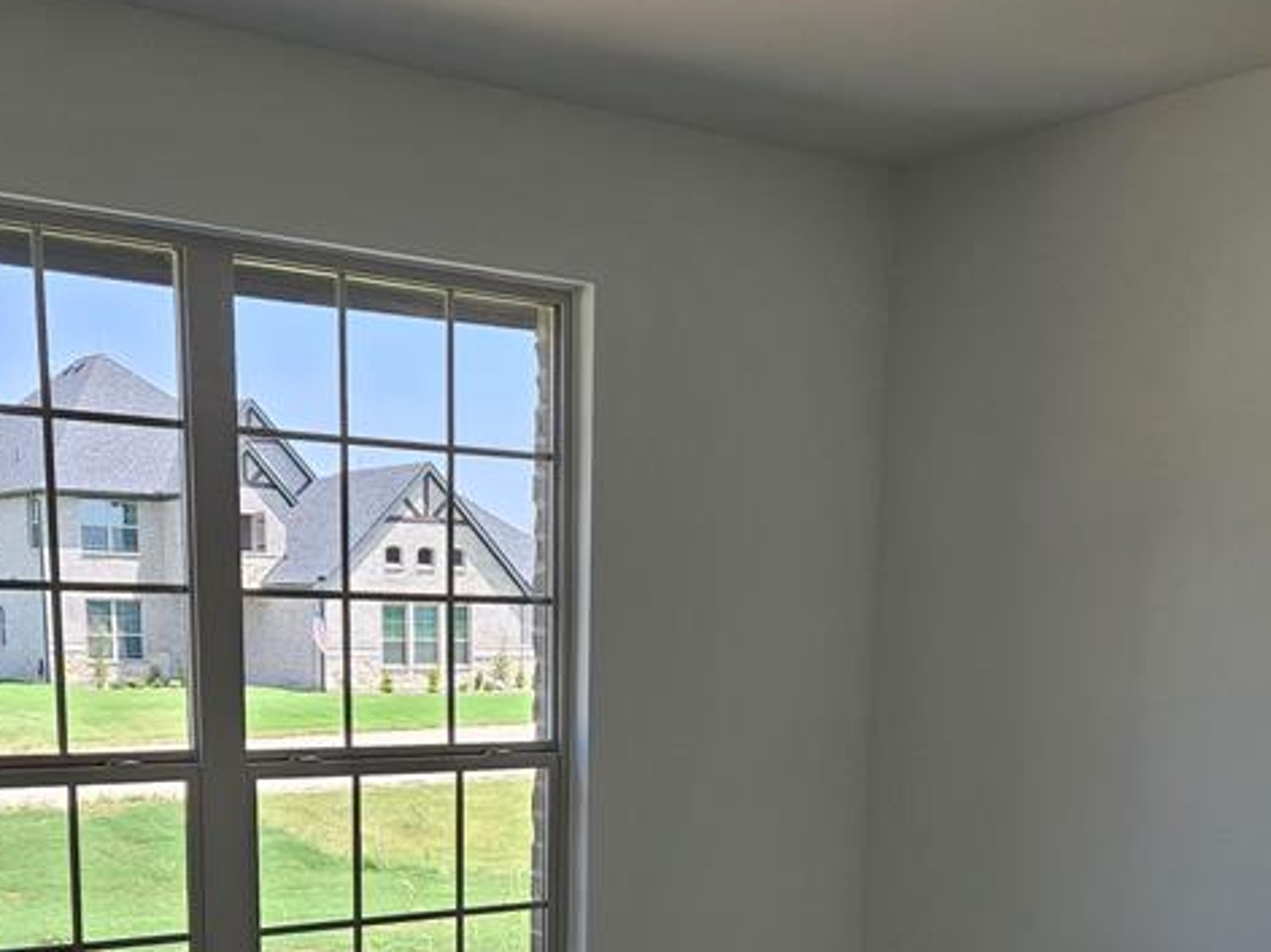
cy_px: 955
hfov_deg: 38.2
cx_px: 607
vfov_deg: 27.4
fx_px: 1835
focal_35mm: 50
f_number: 1.8
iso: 25
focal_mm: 5.4
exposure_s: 1/120
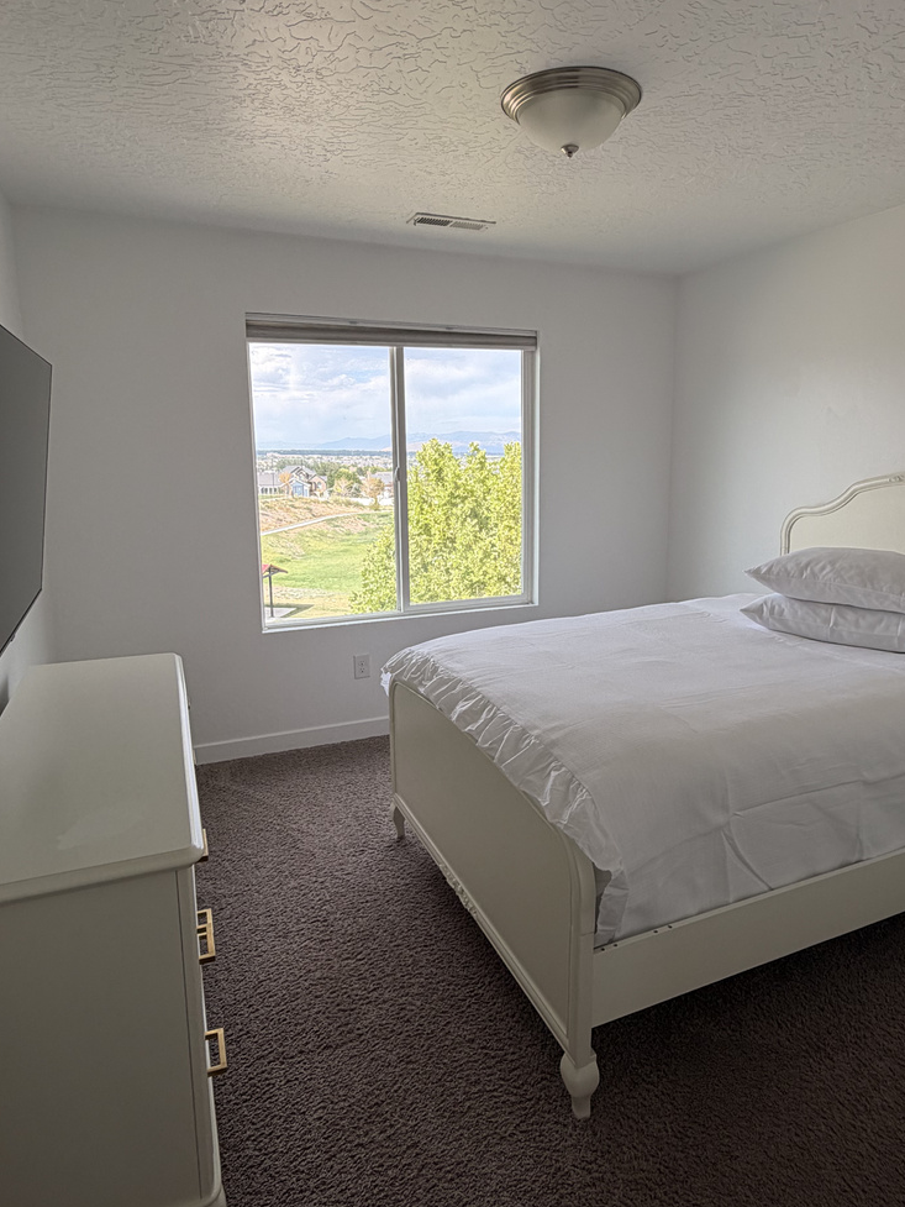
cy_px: 582
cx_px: 485
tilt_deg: -9.4
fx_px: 767
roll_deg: -0.6
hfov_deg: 61.0
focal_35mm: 22
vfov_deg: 76.4
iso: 40
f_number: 2.2
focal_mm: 2.22
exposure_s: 1/229
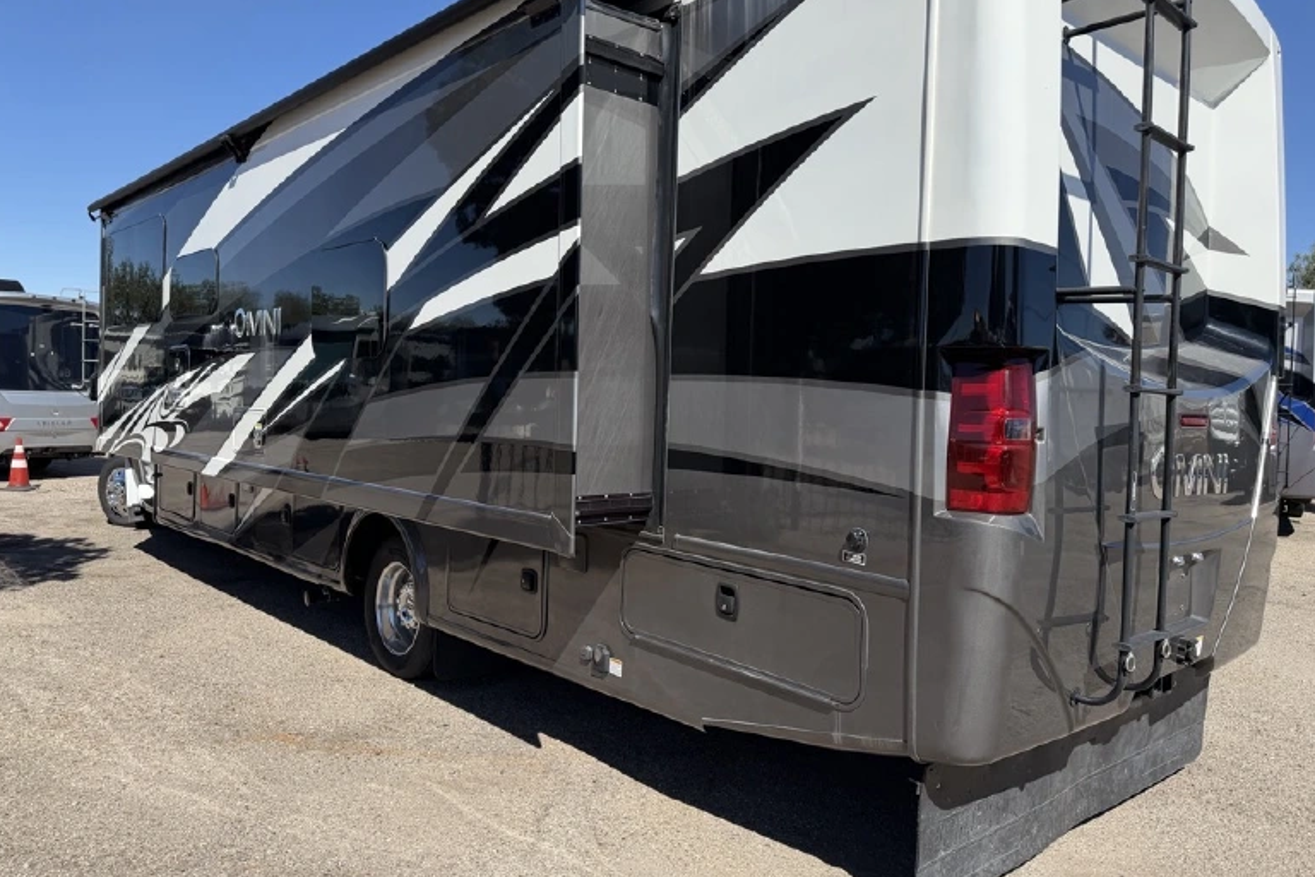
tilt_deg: -0.6
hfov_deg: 69.4
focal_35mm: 26
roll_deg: -2.8
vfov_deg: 49.5
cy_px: 411
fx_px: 950
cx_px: 649
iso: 80
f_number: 1.78
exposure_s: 1/4975
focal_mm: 6.76
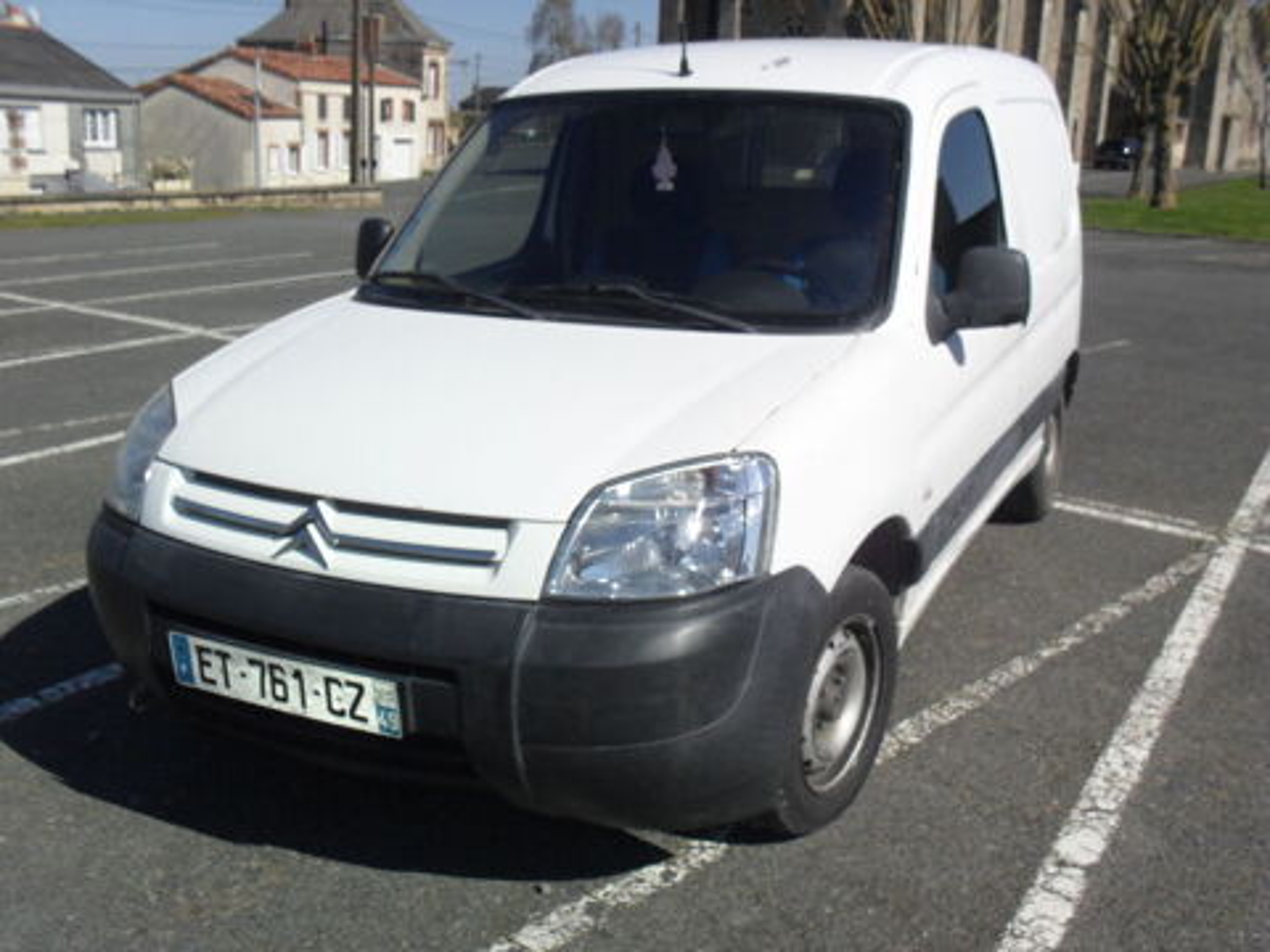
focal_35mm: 35
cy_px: 476
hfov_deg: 52.6
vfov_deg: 40.7
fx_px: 1284
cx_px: 635
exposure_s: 1/750
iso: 200
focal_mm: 6.3
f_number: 8.4
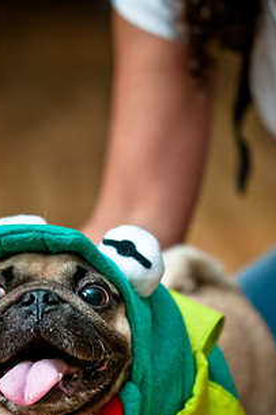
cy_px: 284
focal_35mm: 177
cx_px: 101
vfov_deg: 11.6
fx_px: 2038
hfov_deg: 7.7
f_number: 2.8
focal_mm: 80
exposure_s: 1/200
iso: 200
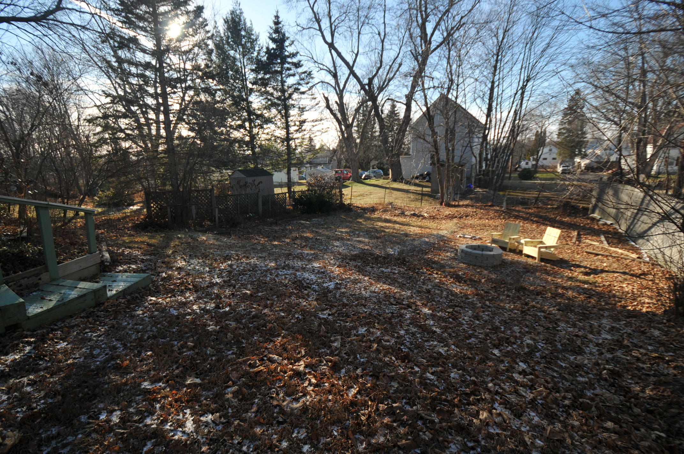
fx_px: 285
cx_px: 342
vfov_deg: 77.2
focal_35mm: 15
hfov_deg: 100.5
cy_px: 227
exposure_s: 1/800
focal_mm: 10
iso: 200
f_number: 4
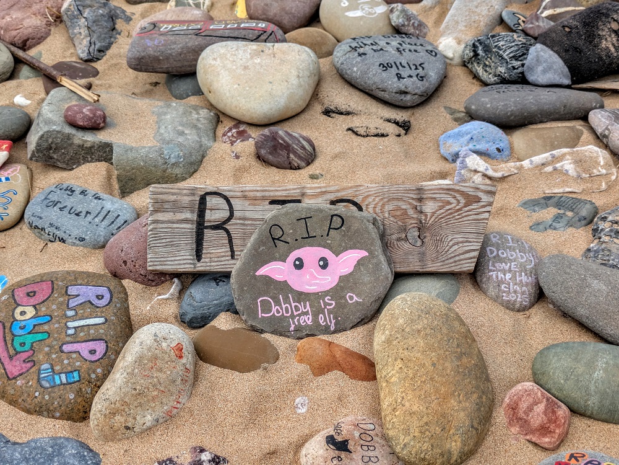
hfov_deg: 37.5
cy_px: 232
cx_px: 310
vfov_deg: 28.6
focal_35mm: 51
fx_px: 912
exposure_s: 1/2012
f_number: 1.89
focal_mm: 5.43
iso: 49
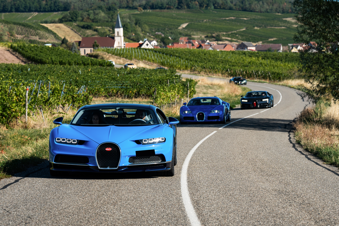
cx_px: 170
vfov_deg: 12.5
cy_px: 113
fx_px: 1036
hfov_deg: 18.6
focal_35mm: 110
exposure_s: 1/1000
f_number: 6.3
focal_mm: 110
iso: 400
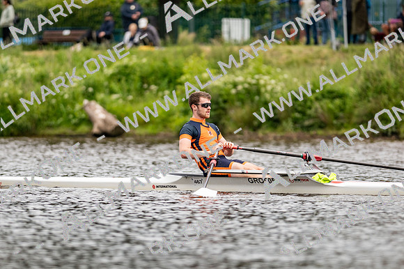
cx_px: 202
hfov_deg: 4.6
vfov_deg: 3.1
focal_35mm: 450
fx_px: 5048
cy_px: 134
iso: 400
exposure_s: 1/2000
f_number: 4
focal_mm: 300
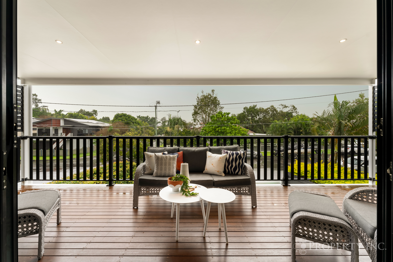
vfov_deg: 81.2
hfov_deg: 104.3
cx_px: 196
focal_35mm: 14
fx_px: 153
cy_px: 131
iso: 320
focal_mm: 14
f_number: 10
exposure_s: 1/3
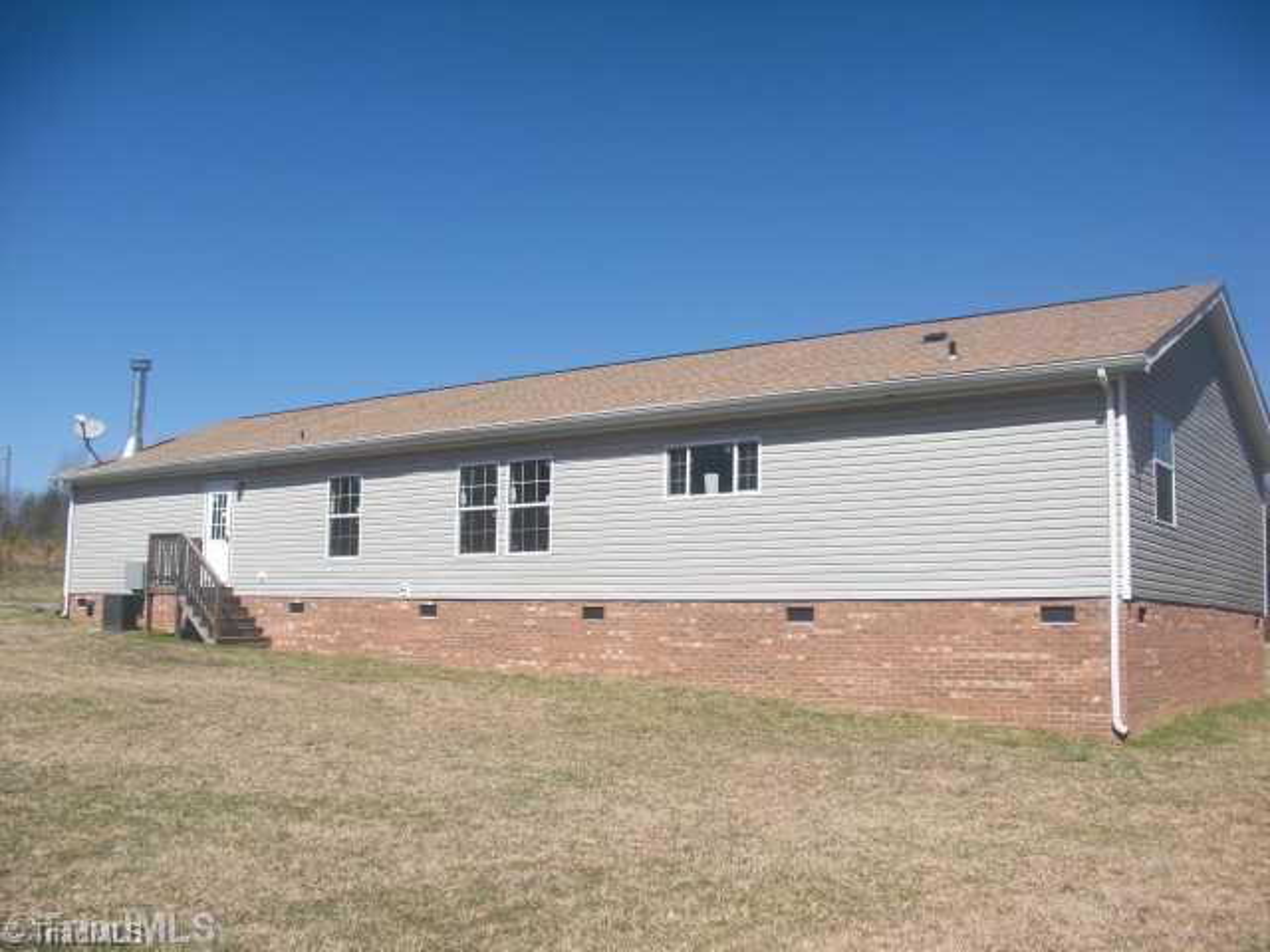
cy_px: 476
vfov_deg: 39.7
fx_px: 1321
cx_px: 635
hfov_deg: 51.4
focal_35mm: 36
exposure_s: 1/160
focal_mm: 6.3
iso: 50
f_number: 7.9
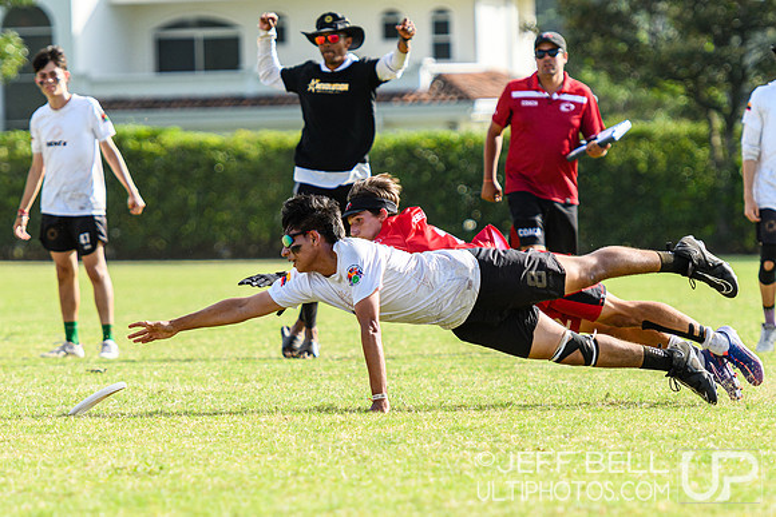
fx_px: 7358
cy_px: 362
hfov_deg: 6.0
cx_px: 376
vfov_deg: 4.0
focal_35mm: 341
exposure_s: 1/2000
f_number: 3.2
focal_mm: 155
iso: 100
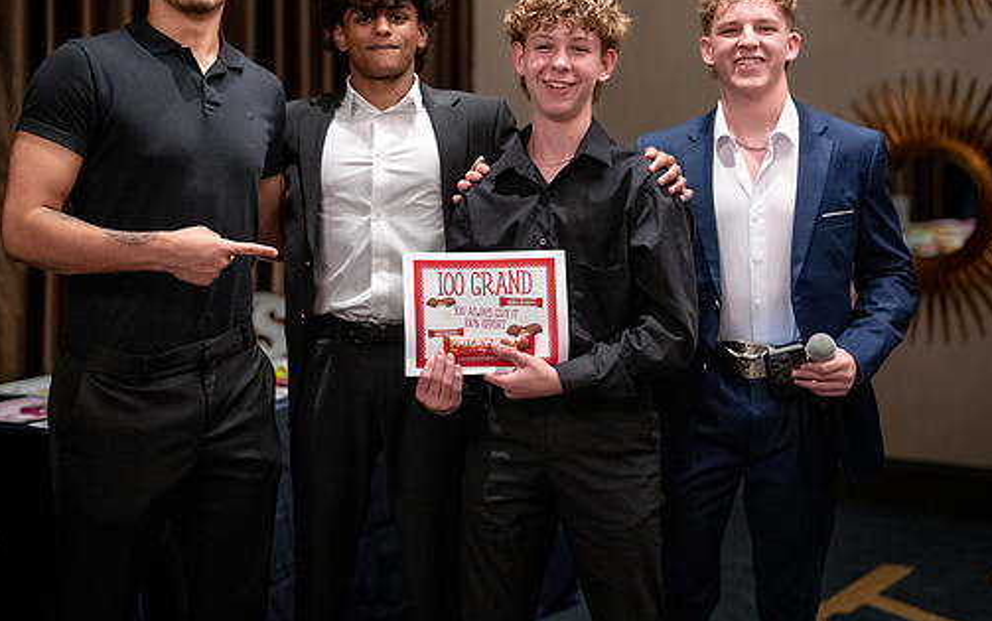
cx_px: 469
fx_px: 1704
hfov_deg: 32.4
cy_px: 229
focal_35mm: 63
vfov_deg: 20.6
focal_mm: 50
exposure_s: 1/320
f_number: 1.4
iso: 1600
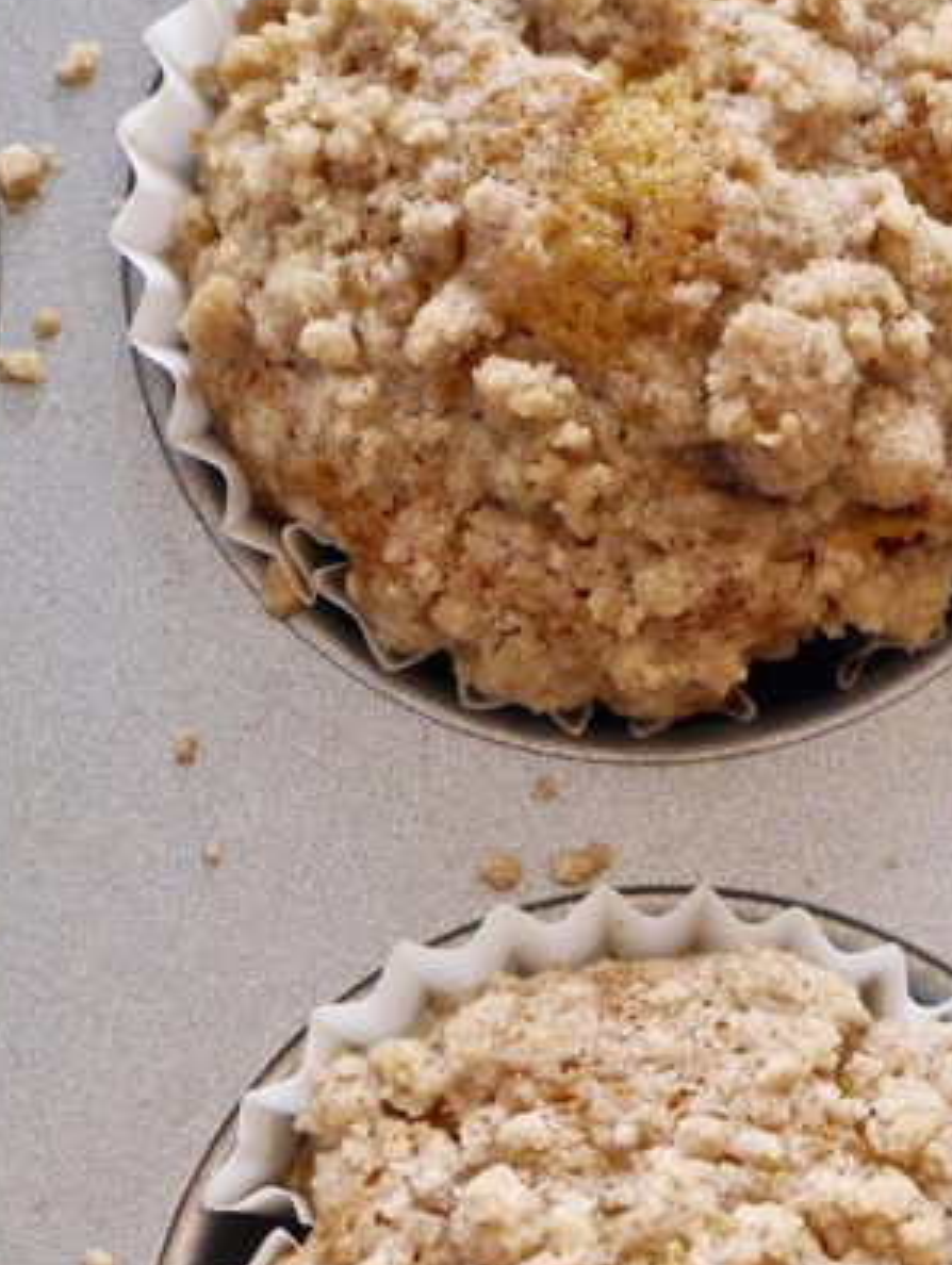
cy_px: 1584
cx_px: 676
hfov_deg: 9.6
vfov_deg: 12.4
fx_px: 5671
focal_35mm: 155
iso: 400
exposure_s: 1/60
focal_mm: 30
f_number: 5.4
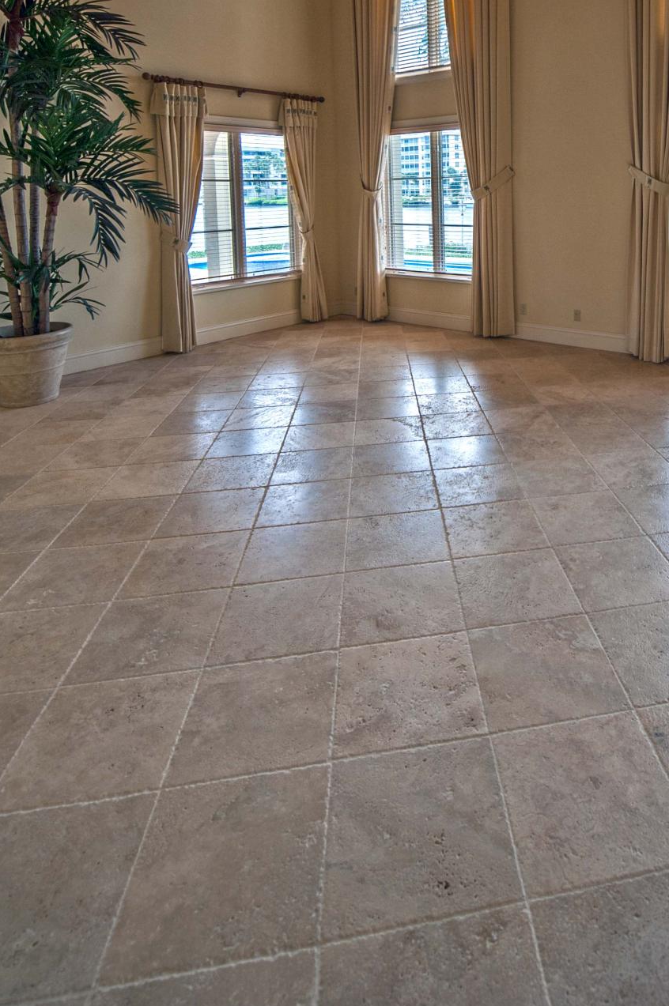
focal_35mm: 22
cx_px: 474
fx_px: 615
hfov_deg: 55.3
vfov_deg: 72.3
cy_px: 233
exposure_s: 1/60
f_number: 5
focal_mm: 14
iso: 200
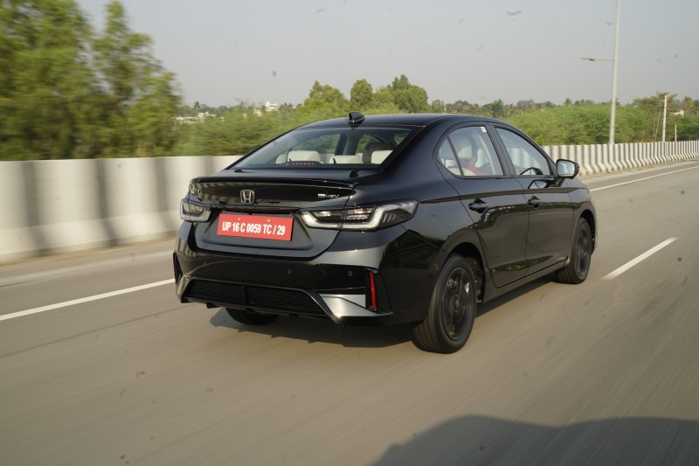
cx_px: 350
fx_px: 757
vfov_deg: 34.2
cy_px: 233
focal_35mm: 39
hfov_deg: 49.6
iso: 125
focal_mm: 39
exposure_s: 1/25
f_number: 16
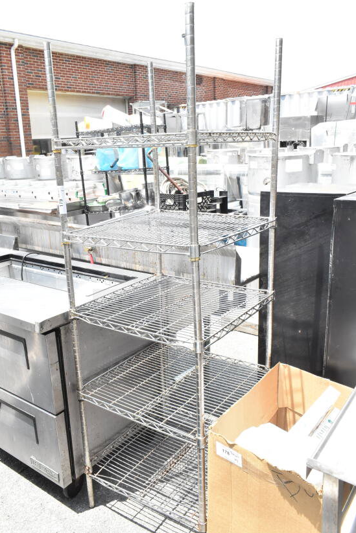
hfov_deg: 43.6
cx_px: 165
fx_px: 445
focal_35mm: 30
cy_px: 268
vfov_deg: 61.9
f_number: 11
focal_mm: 18
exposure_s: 1/500
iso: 1600
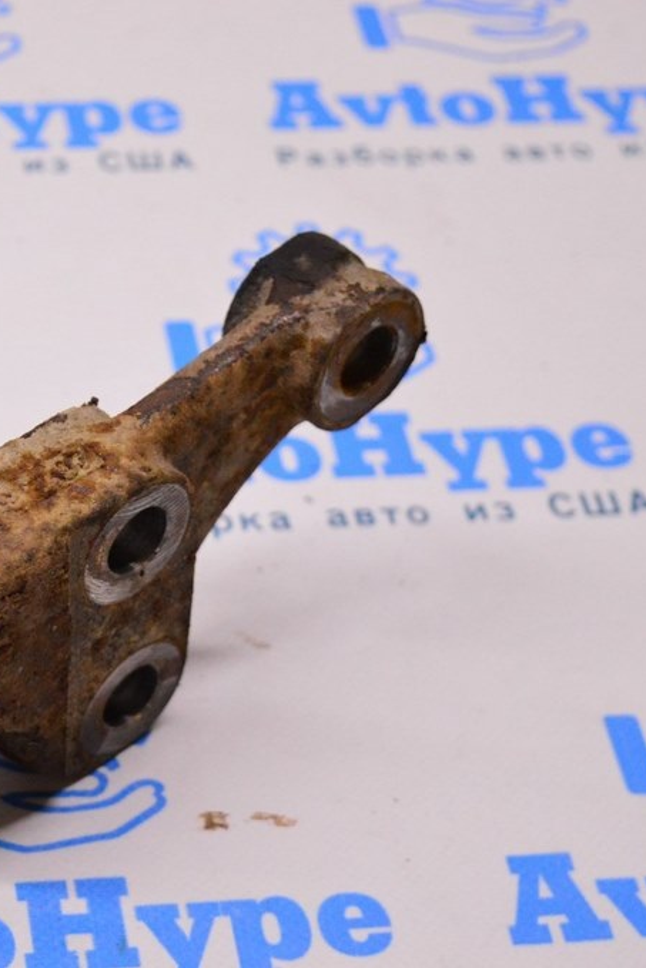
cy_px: 484
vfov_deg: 20.1
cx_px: -66
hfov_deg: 13.2
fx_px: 2737
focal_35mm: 102
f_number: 5.3
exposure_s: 1/320
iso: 3200
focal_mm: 45
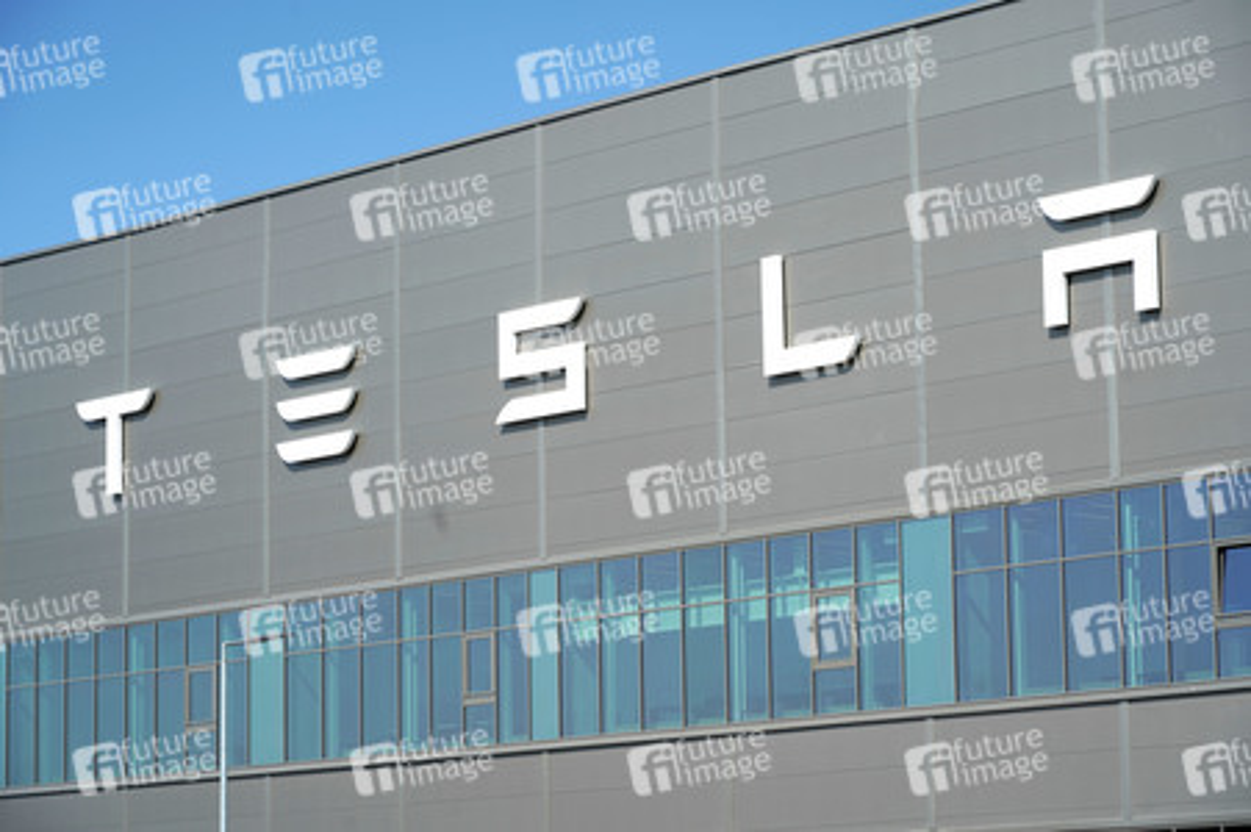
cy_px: 416
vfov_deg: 13.0
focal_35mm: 105
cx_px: 626
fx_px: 3646
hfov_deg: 19.5
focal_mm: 105
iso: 100
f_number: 8
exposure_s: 1/160
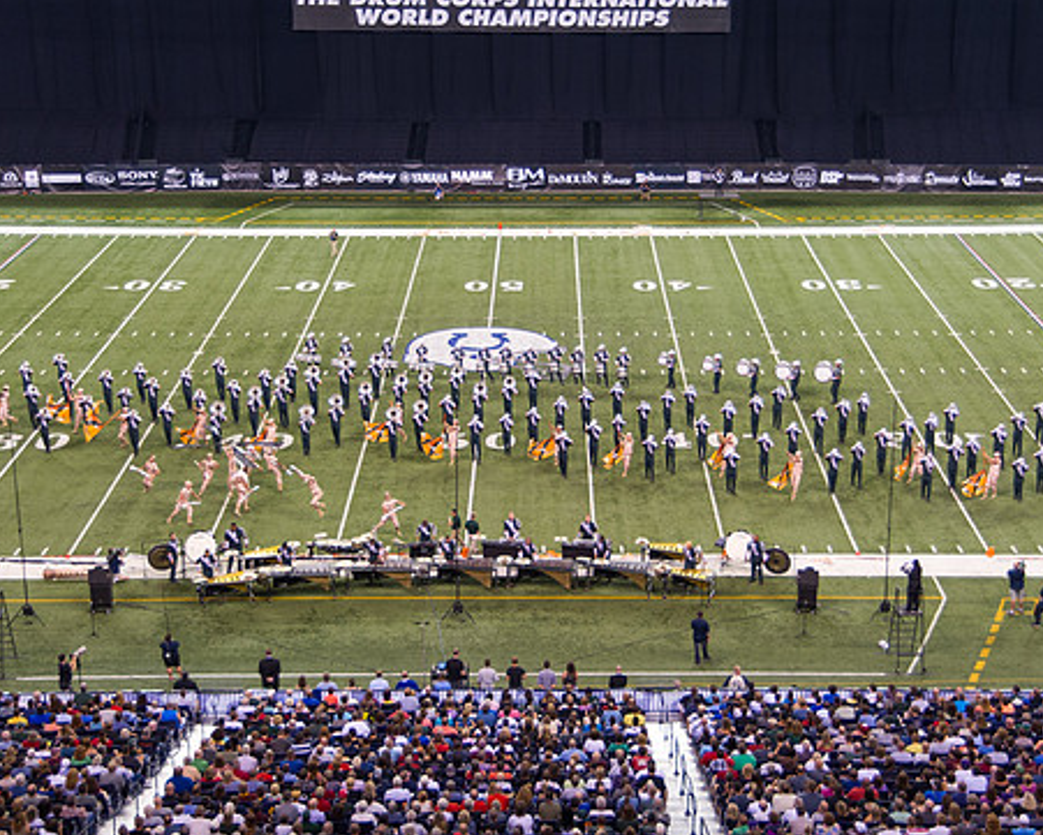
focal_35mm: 58
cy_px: 395
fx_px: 1791
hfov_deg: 32.5
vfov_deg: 26.2
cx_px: 565
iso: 800
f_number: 4.5
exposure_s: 1/200
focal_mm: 42
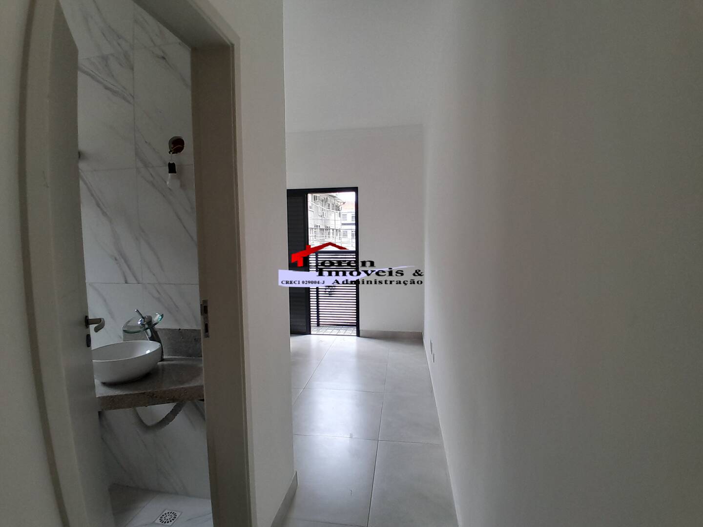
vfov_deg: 74.7
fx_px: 345
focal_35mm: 17
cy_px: 264
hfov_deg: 91.0
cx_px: 352
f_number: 2.2
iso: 40
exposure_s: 1/60
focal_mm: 1.46
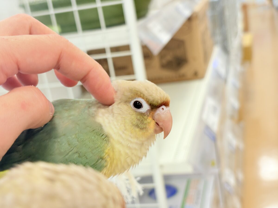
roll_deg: +10.8
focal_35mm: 52
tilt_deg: -18.3
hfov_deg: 36.8
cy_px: 104
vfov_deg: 28.0
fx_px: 418
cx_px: 139
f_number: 1.6
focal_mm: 5.96
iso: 80
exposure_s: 1/82
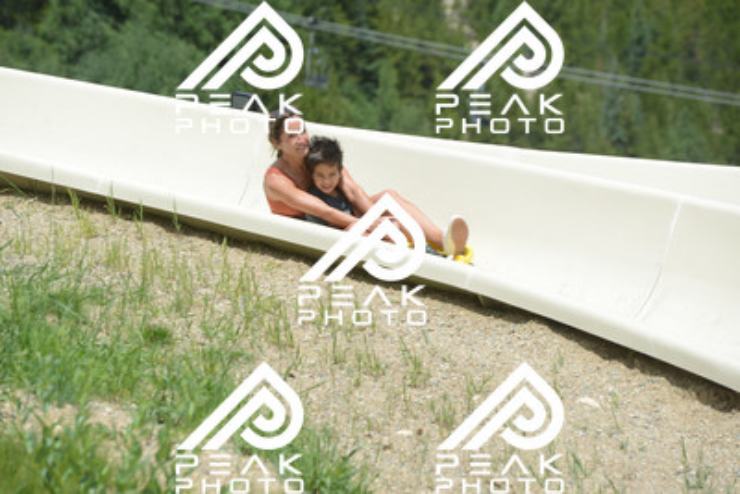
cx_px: 370
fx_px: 4010
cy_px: 247
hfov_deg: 10.5
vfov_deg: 7.0
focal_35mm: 195
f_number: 6.3
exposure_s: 1/640
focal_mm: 195
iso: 200
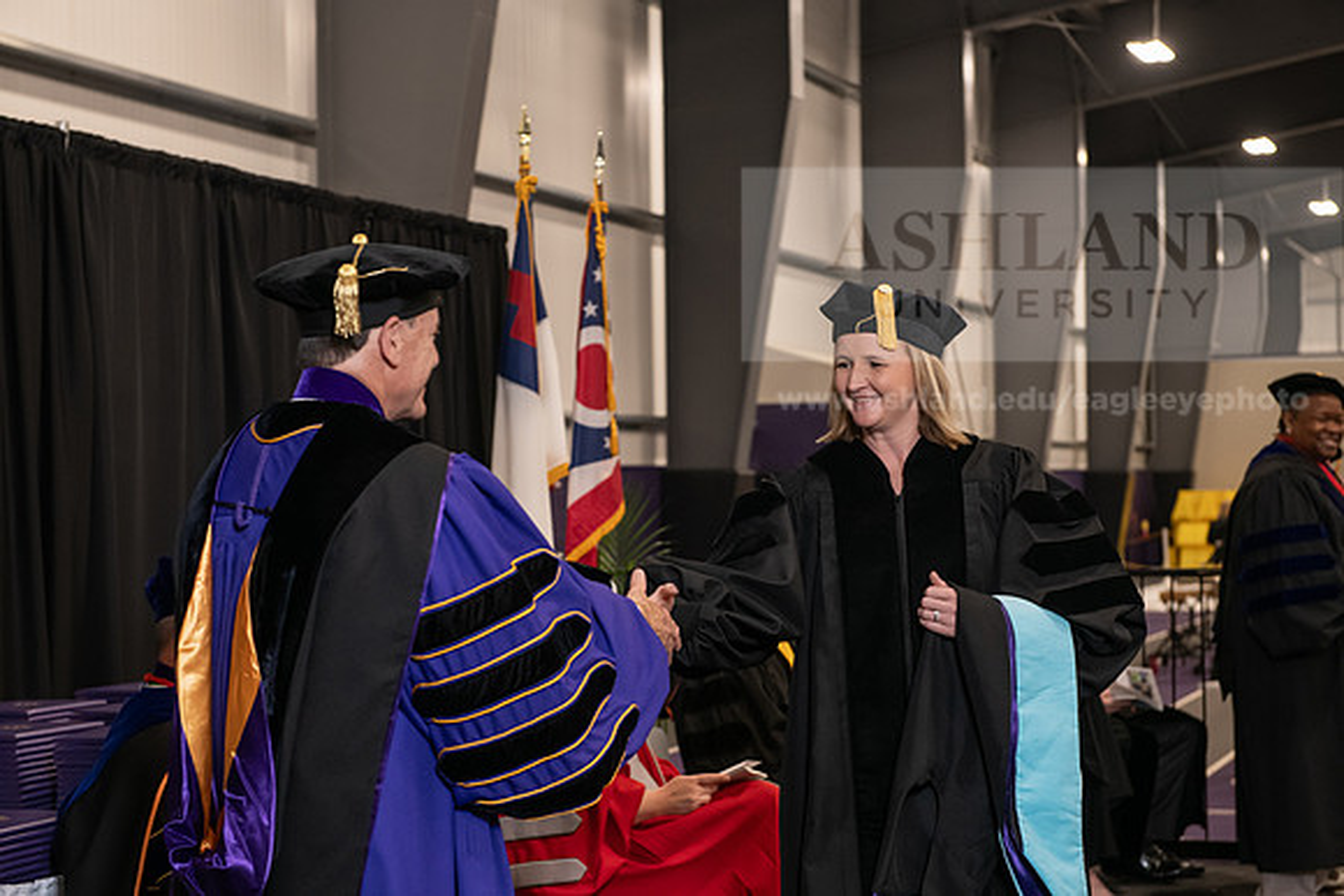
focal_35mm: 70
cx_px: 672
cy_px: 448
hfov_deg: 28.8
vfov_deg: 19.5
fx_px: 2614
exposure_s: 1/125
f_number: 5
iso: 2000
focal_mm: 70
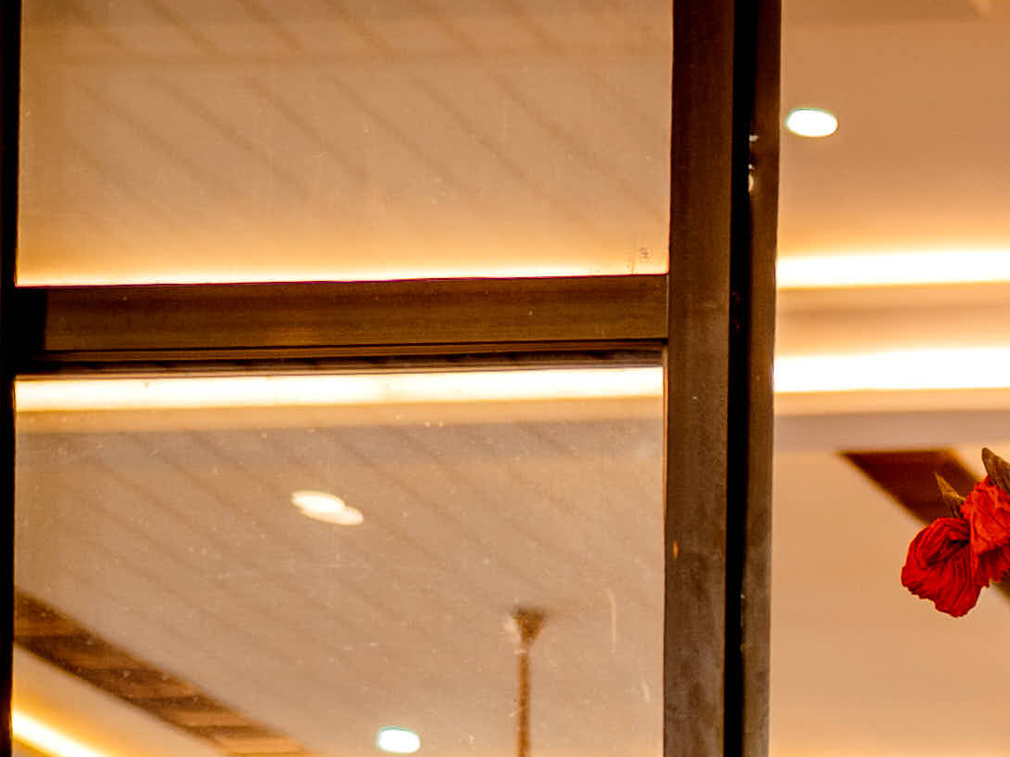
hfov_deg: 9.1
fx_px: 5426
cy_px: 1394
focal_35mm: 186
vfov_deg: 7.7
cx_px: 2774
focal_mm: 35
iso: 200
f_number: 1.4
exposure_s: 1/400
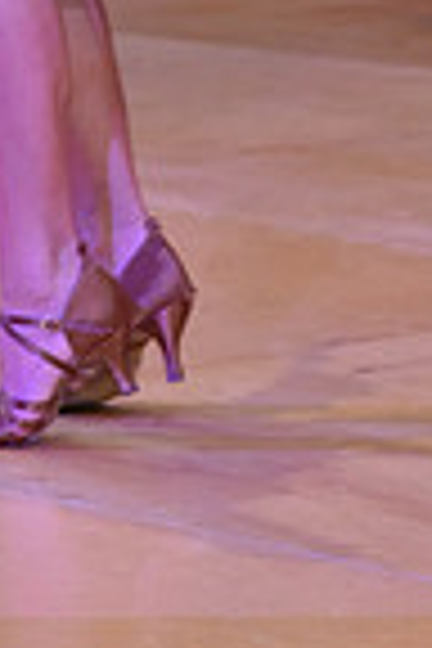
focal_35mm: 347
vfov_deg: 5.9
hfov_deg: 3.9
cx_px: -151
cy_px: -392
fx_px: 6246
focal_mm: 86
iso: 1600
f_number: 5
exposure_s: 1/250
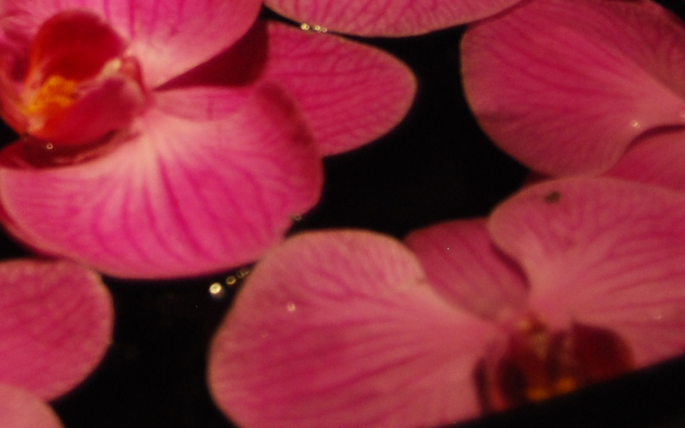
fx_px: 3509
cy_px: -388
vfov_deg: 6.8
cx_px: -165
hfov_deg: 10.9
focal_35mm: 188
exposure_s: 1/60
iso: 250
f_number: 4.2
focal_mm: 26
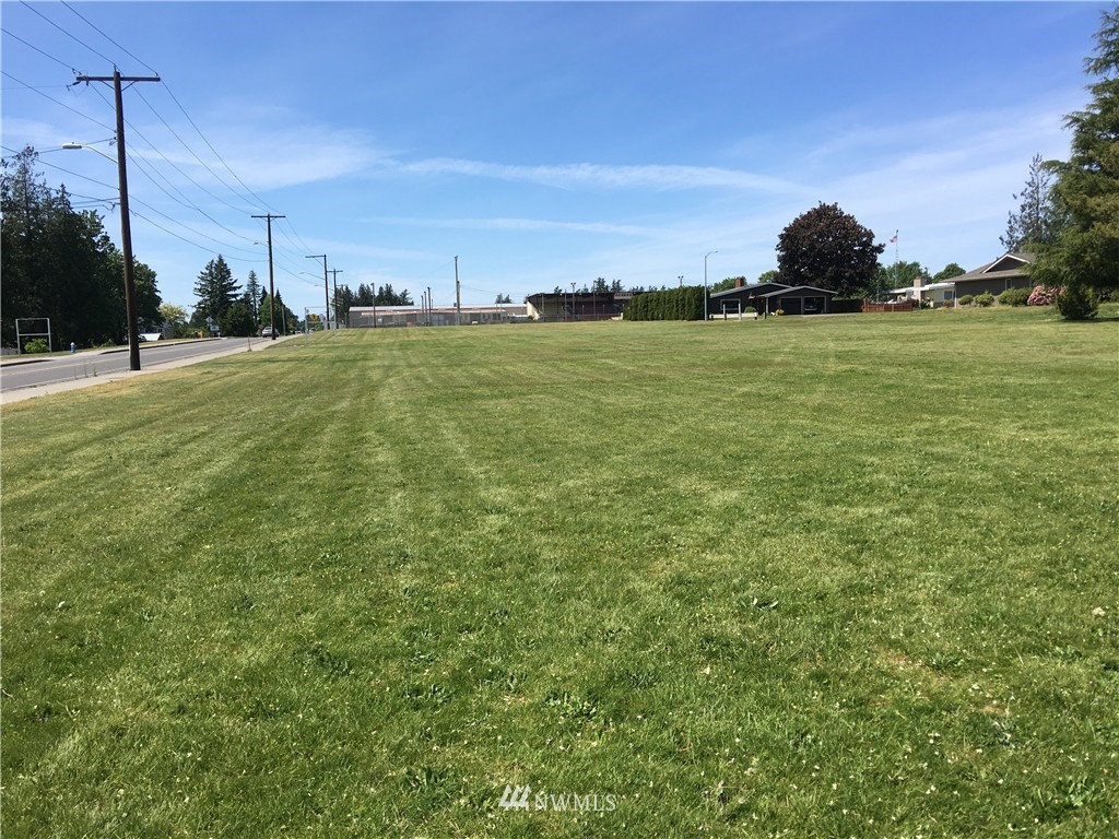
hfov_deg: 61.7
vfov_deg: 48.2
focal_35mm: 29
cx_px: 560
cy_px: 420
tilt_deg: -5.3
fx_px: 937
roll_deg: +1.9
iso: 25
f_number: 2.2
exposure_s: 1/1570
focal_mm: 4.15
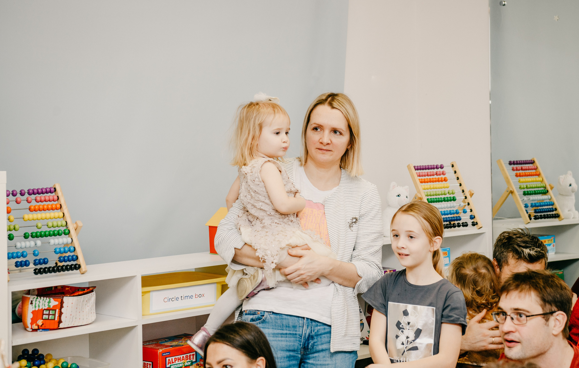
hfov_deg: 27.4
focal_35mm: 75
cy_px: 169
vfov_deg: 17.6
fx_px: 1185
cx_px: 298
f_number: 4.5
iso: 320
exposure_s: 1/160
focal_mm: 70
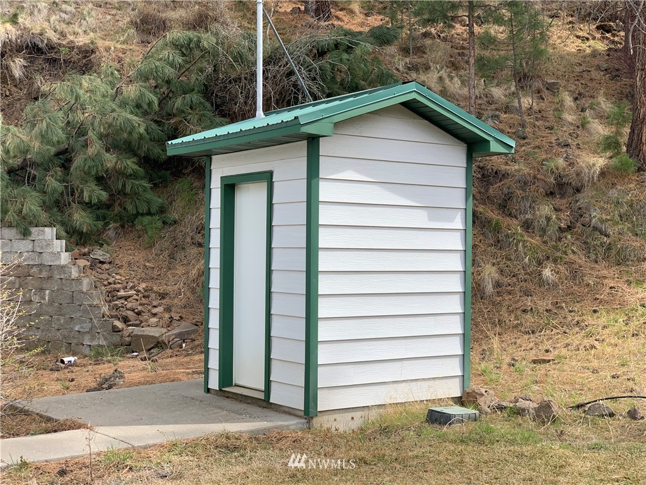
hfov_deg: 36.8
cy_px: 242
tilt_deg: +2.7
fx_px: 970
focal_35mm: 52
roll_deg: -0.6
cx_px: 323
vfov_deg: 28.0
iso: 16
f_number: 2.4
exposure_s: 1/539
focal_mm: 6
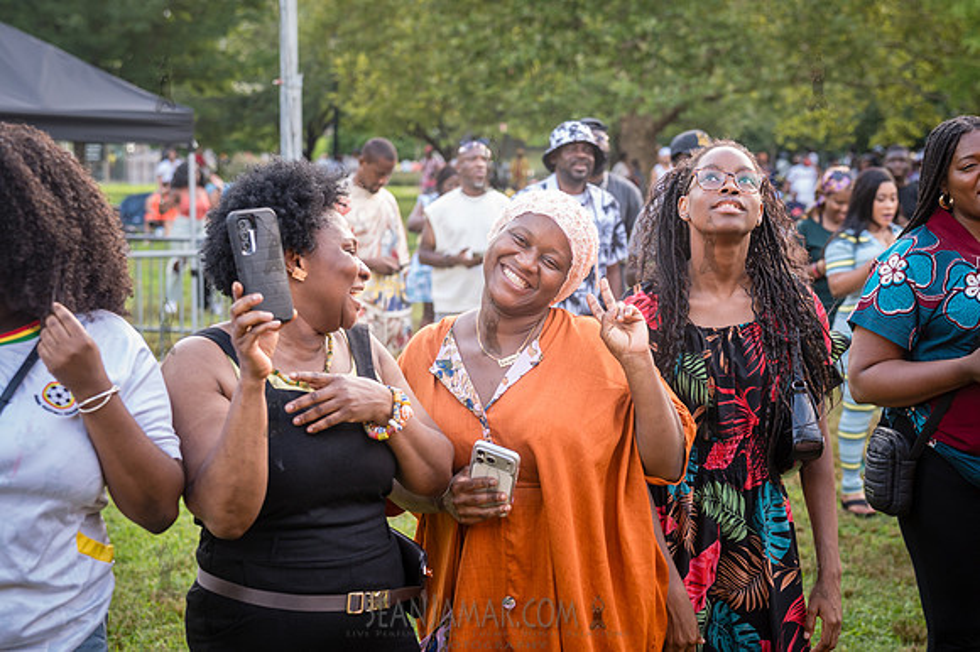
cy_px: 331
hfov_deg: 30.5
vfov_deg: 20.6
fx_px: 1796
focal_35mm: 66
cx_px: 549
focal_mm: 57
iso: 500
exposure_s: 1/160
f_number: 3.5
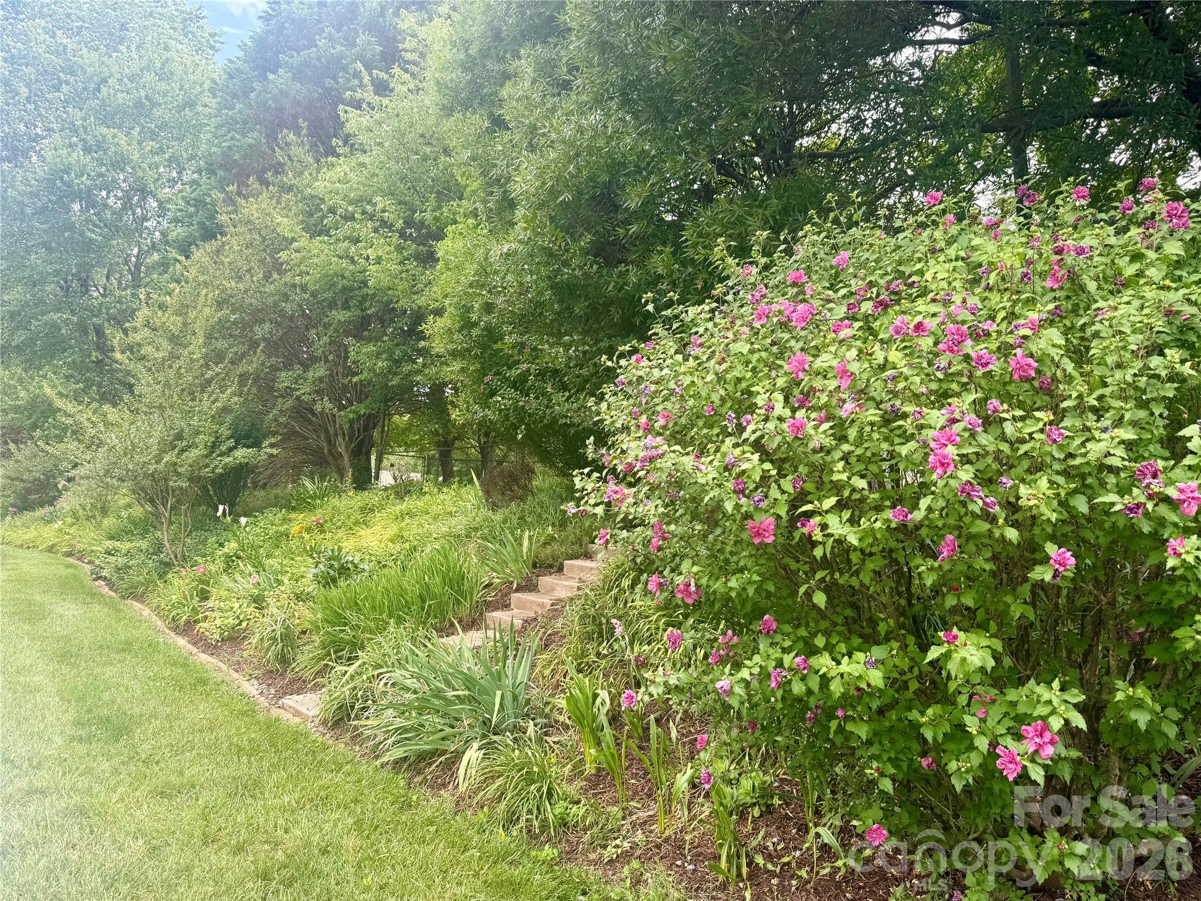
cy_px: 450
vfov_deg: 56.8
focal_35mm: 24
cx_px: 600
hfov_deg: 71.6
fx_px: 833
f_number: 1.78
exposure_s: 1/584
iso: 80
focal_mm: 6.76
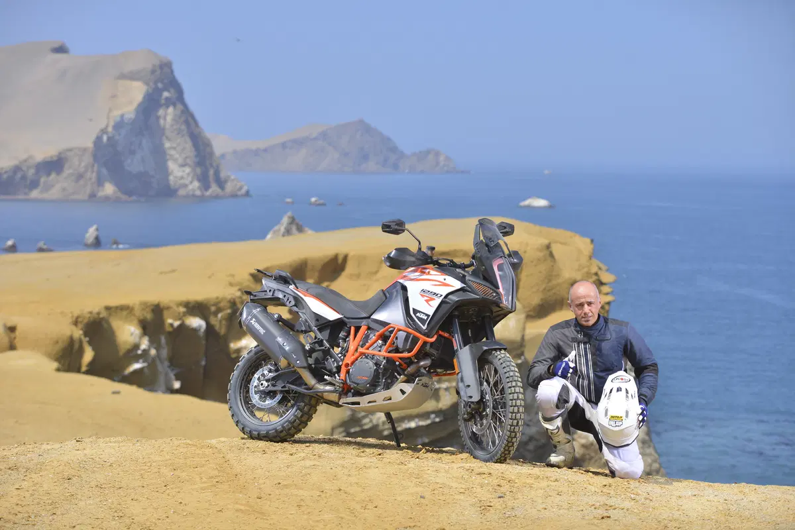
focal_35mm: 112
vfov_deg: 12.2
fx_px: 2473
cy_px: 265
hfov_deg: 18.3
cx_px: 398
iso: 200
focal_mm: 112
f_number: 5
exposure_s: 1/1600
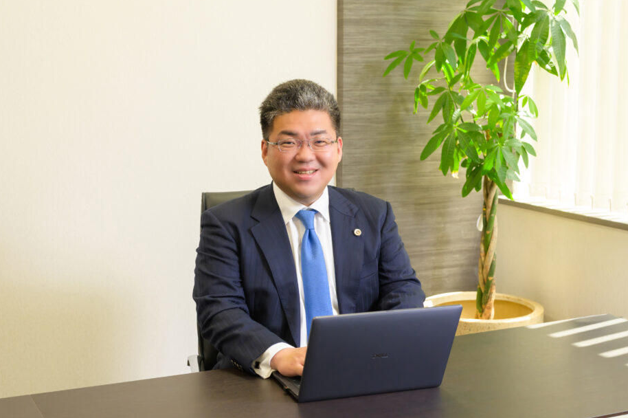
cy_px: 207
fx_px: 976
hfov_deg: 35.6
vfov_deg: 24.2
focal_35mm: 56
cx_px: 293
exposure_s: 1/125
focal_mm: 50
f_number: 6.3
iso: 1250
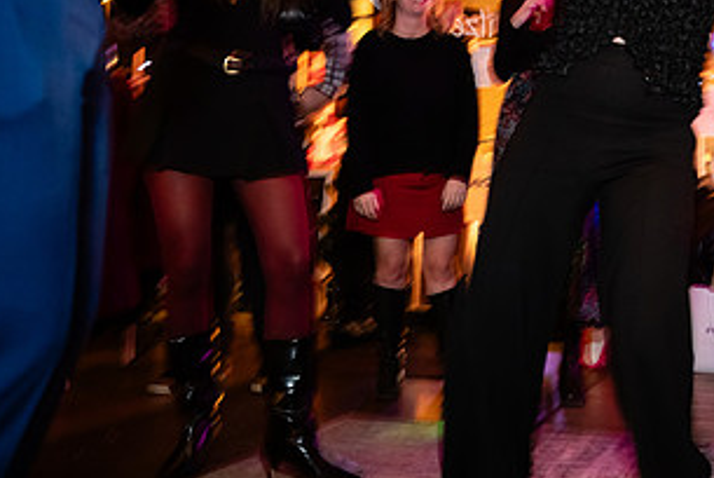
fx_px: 913
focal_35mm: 46
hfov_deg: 39.1
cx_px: 665
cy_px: 146
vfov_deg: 29.0
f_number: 2.8
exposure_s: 1/15
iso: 3200
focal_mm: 24
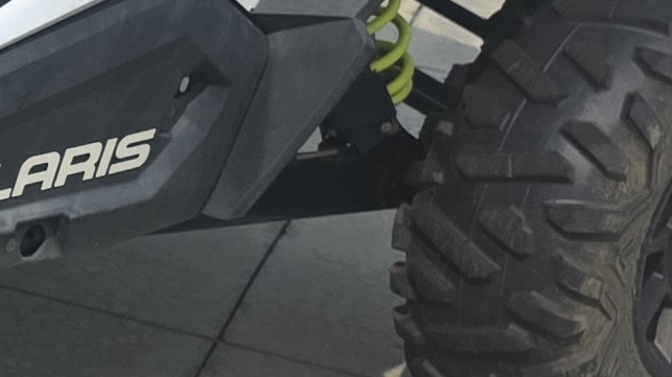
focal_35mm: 156
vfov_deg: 7.7
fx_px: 2778
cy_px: -22
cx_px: -657
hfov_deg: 12.3
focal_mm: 6.25
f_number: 1.7
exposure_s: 1/6150
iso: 80
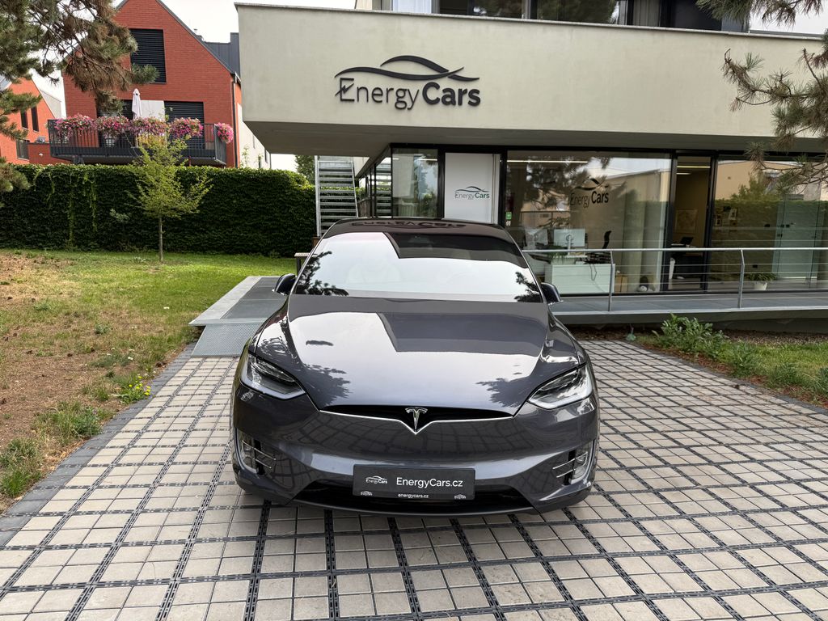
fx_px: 574
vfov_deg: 56.8
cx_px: 414
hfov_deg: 71.6
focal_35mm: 24
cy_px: 310
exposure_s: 1/622
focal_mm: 6.76
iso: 80
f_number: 1.78
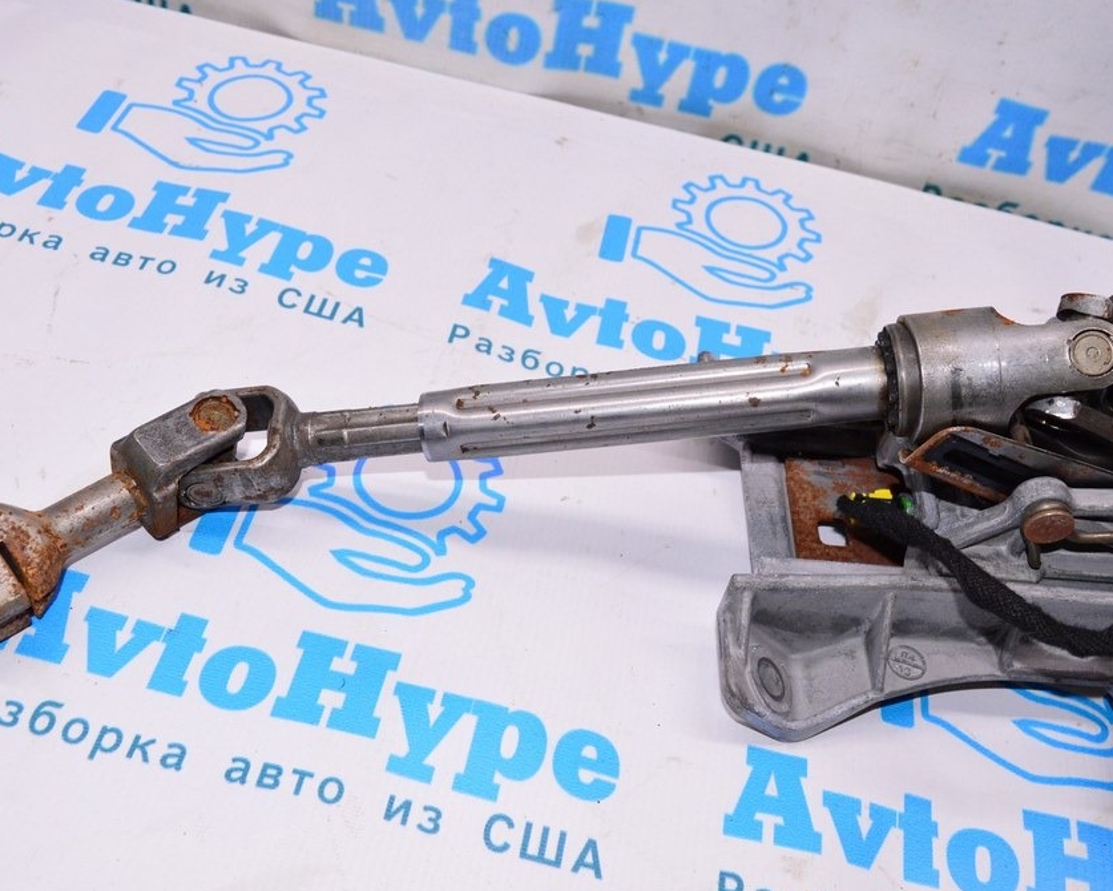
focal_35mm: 40
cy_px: 449
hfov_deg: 46.2
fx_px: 1304
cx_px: 525
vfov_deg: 37.7
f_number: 8
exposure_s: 1/125
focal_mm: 23
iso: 1600
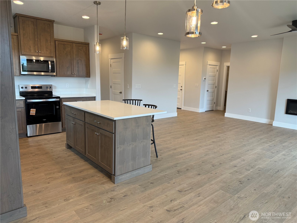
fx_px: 206
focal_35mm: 24
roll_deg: -1.8
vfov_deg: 56.8
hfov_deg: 71.6
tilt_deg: -8.3
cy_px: 112
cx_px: 148
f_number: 1.78
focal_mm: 6.76
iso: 125
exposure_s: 1/120
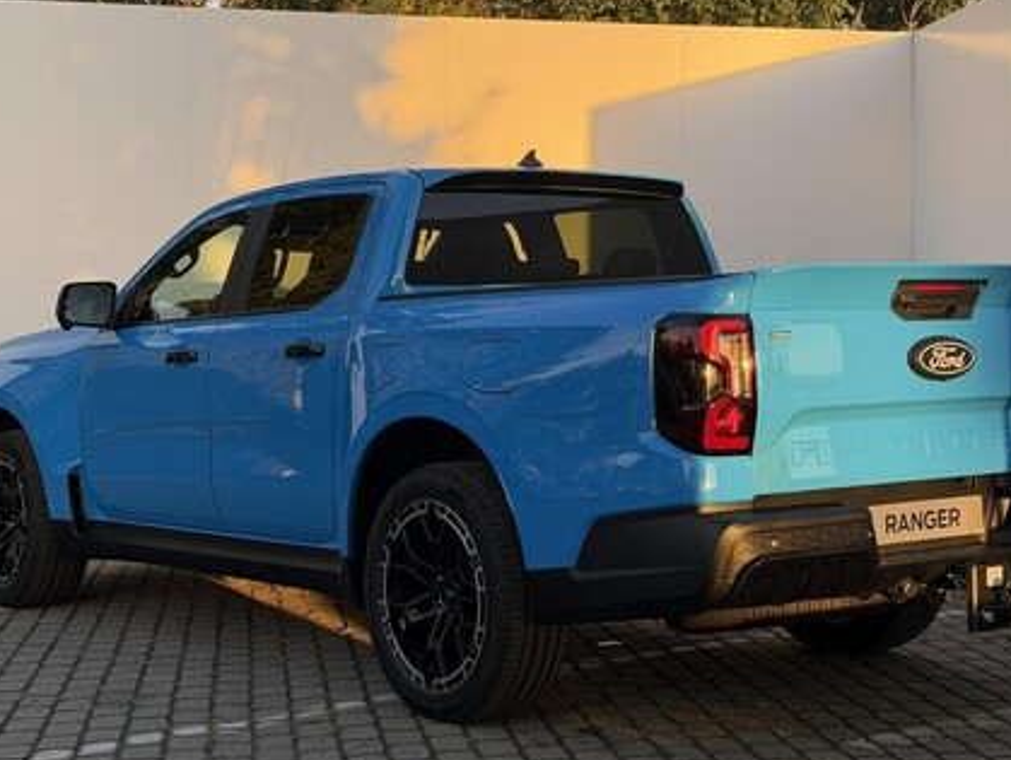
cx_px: 548
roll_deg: +1.0
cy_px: 291
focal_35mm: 63
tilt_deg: +1.7
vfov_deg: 23.3
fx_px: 1842
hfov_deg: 30.7
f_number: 1.78
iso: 100
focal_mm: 6.76
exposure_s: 1/917
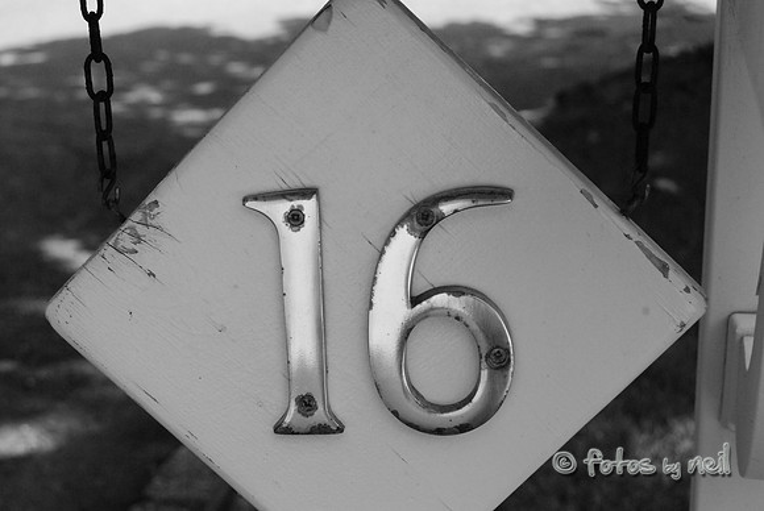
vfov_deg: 16.6
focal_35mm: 82
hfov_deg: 24.6
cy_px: 256
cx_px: 382
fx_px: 1753
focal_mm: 55
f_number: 10
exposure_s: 1/400
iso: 1000
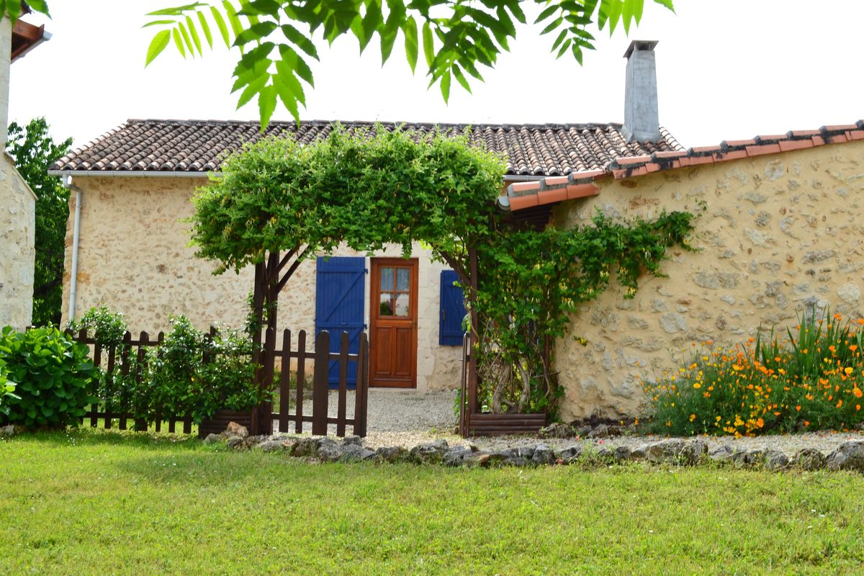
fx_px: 936
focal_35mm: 39
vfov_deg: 34.2
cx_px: 432
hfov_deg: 49.6
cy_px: 288
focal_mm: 26
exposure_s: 1/250
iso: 400
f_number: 10
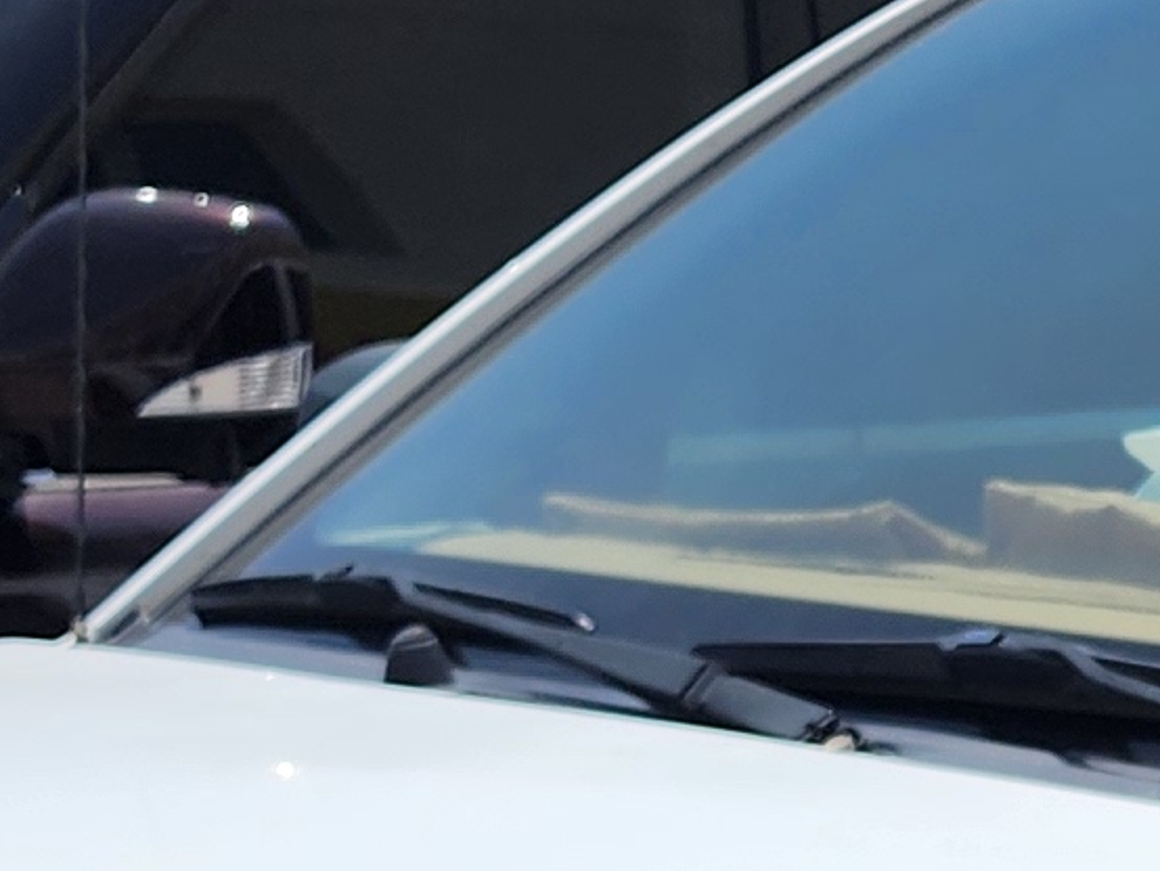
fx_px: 5565
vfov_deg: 8.5
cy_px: 1660
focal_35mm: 166
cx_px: 1237
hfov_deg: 11.7
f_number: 1.8
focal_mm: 6.4
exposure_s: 1/2145
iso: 12
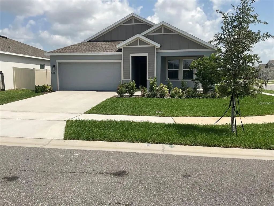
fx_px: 230
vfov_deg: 48.2
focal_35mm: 29
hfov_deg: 61.7
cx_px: 137
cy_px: 103
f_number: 1.8
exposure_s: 1/3322
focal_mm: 3
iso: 16
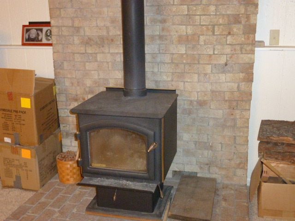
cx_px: 148
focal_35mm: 39
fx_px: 332
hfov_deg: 47.9
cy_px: 110
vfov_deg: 36.8
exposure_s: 1/60
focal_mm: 6.9
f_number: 3.9
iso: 800
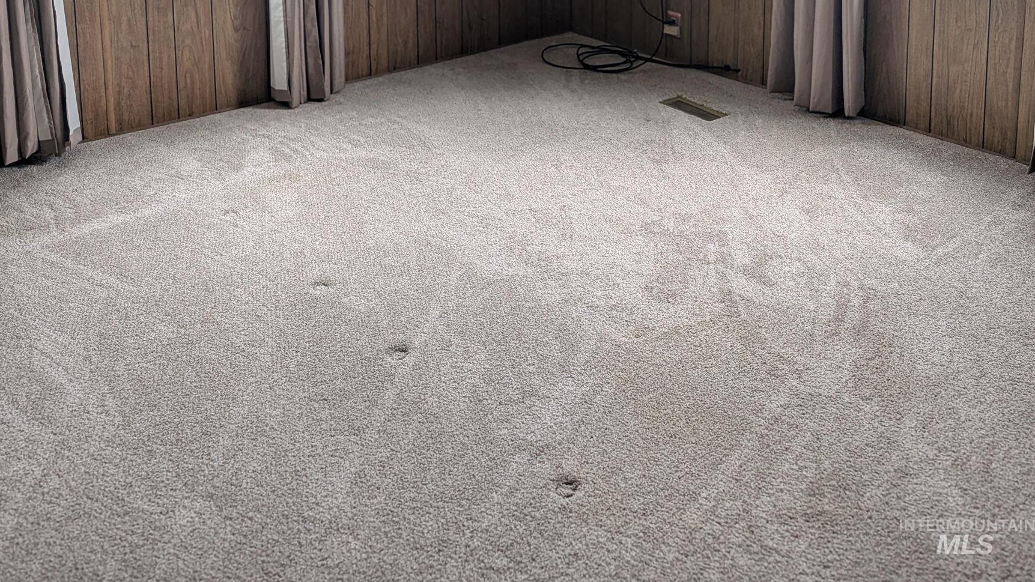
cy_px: -104
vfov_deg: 29.4
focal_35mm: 35
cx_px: 517
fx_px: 960
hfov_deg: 56.6
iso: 36
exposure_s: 1/251
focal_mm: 6.9
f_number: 1.68
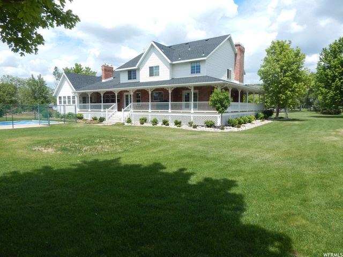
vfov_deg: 61.1
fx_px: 218
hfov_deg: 76.4
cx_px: 172
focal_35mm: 22
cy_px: 128
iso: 125
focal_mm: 4
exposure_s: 1/400
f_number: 6
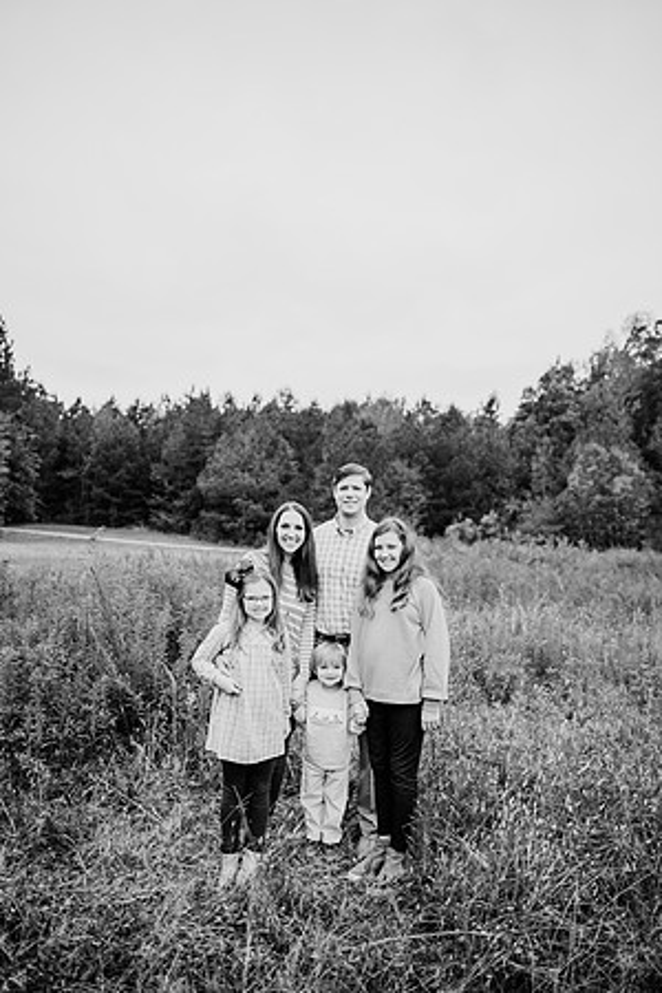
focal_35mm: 24
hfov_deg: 53.1
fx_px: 662
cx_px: 331
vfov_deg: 73.7
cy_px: 496
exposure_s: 1/800
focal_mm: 24
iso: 125
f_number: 2.2
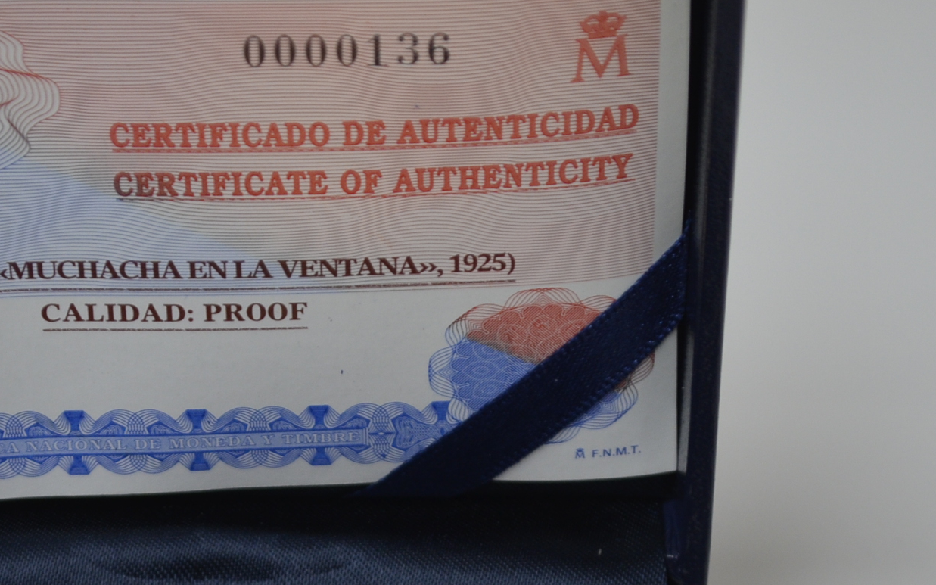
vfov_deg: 8.6
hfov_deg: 13.7
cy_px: 615
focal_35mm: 152
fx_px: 3877
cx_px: 221
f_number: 5.6
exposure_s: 1/60
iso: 450
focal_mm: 50
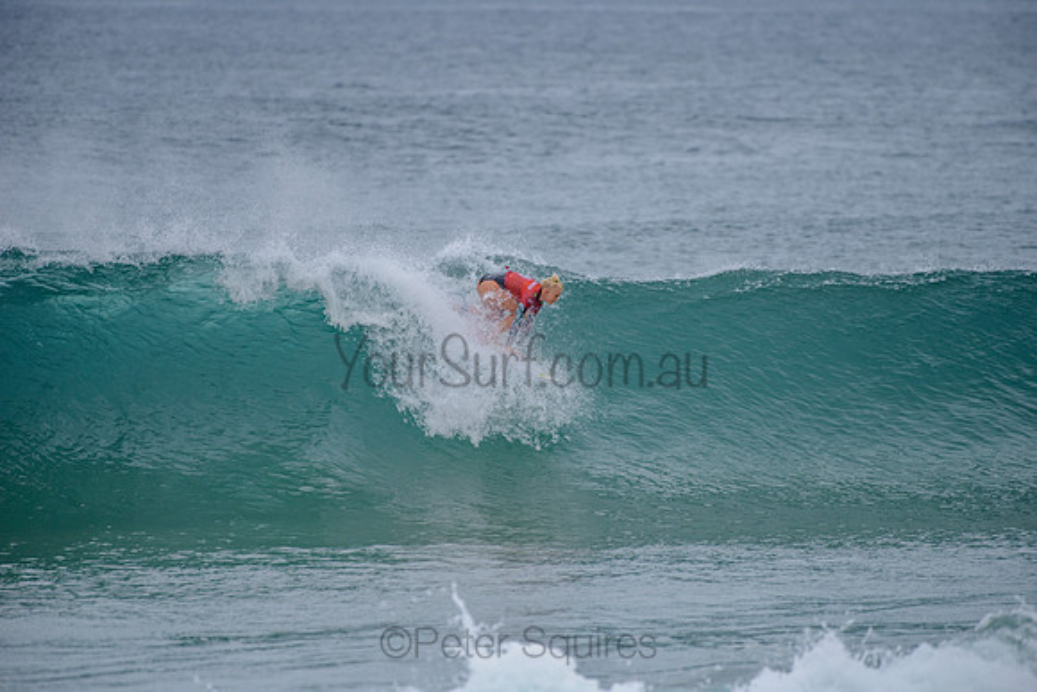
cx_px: 518
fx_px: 14405
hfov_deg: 4.1
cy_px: 346
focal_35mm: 500
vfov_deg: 2.8
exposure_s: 1/2000
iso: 320
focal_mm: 500
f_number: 5.6
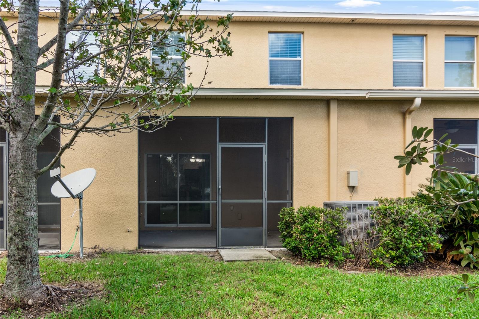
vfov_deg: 53.1
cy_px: 160
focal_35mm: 24
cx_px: 240
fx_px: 319
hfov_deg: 73.8
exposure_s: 1/100
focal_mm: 16
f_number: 9
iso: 250
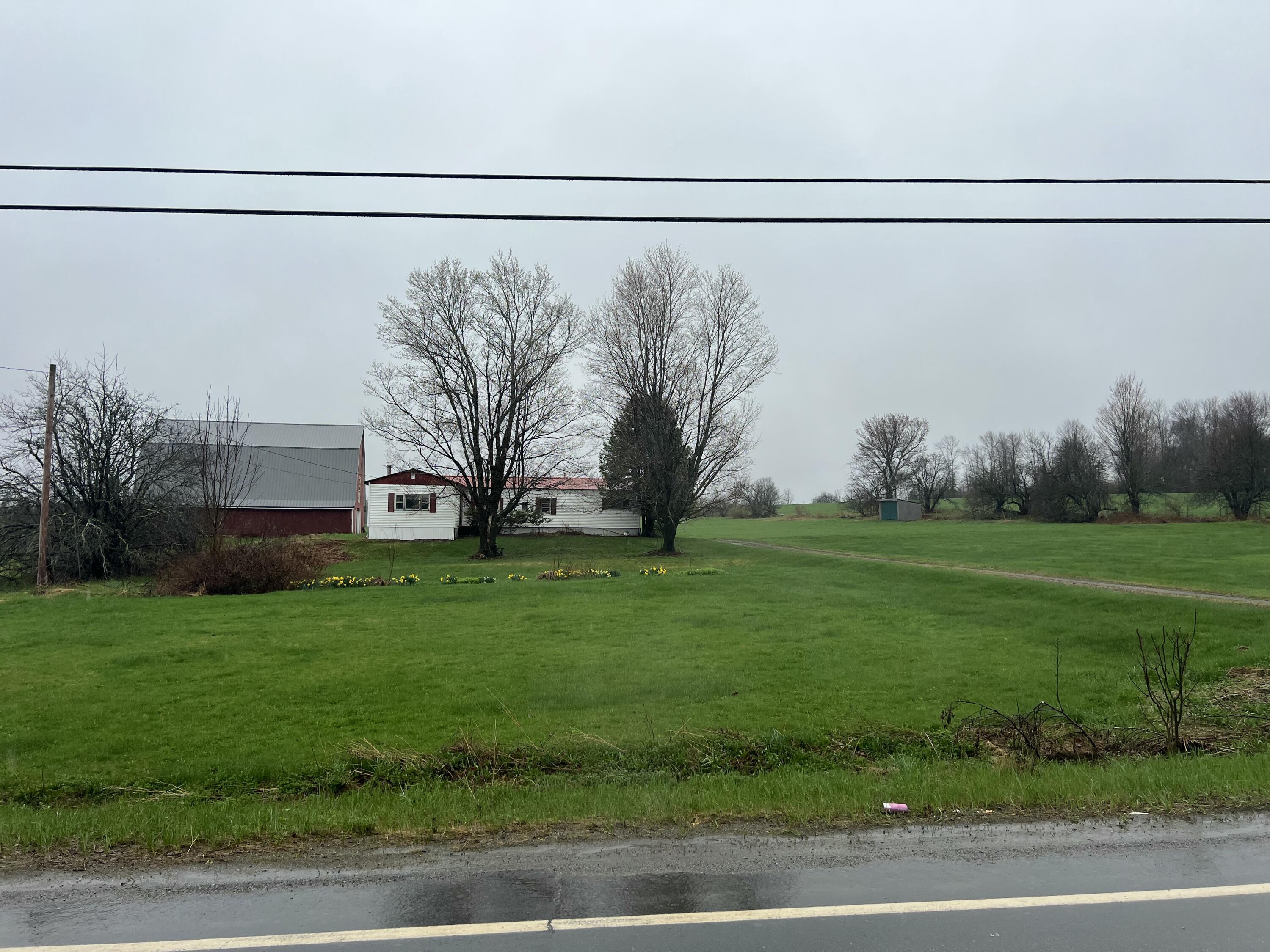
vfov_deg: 53.1
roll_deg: -3.2
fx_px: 954
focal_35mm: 26
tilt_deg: +3.6
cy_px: 476
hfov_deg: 67.3
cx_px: 635
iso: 50
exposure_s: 1/709
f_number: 1.5
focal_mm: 5.7
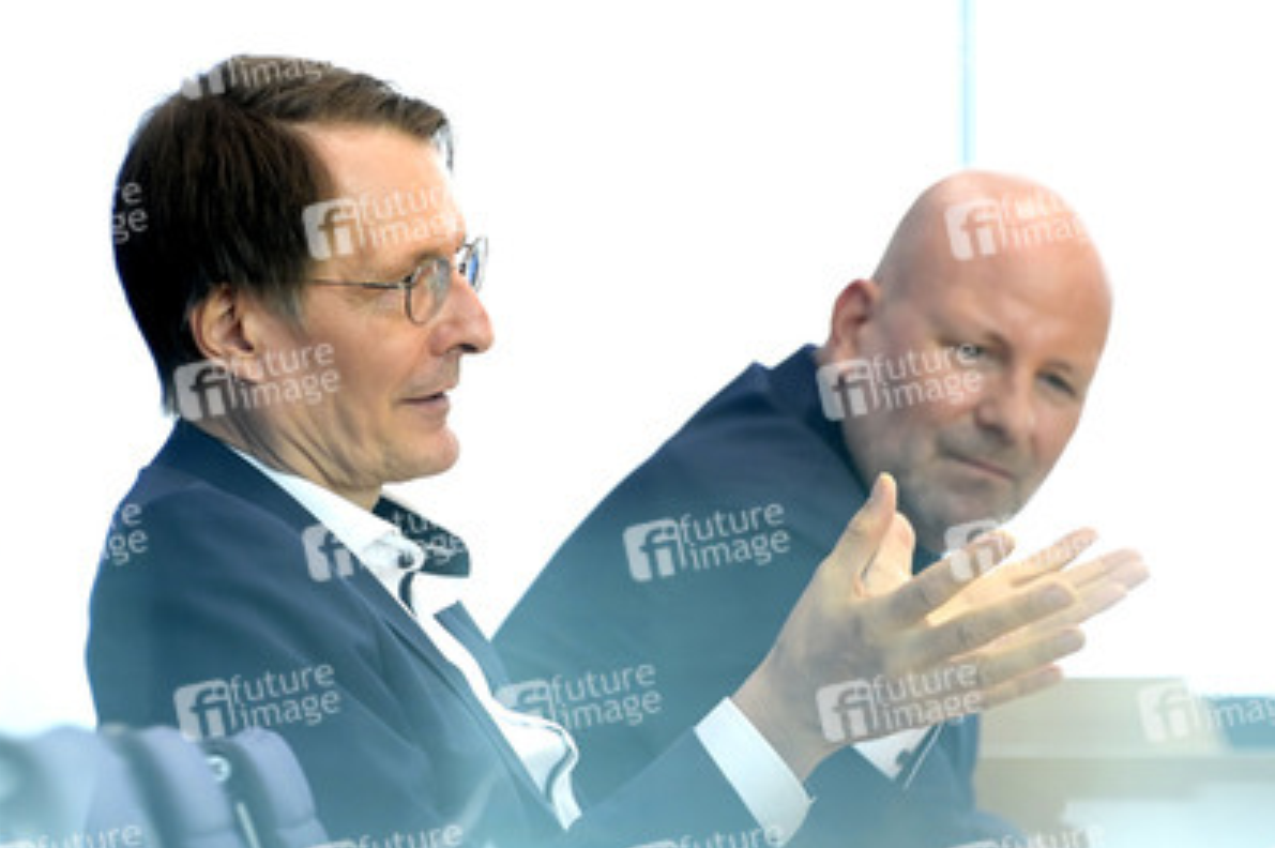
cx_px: 621
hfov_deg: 7.3
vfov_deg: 4.8
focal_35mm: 284
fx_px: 10050
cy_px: 463
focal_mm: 250
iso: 4000
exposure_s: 1/500
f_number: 5.6
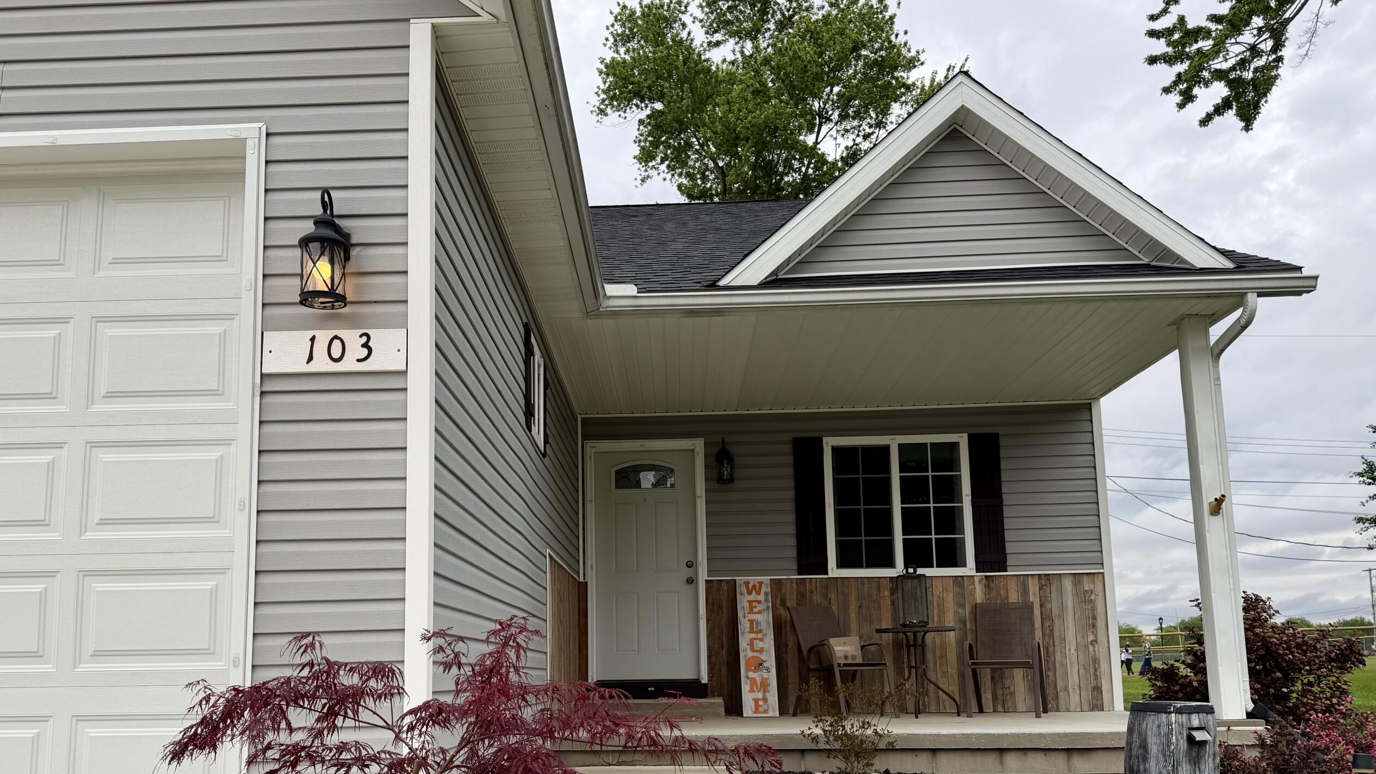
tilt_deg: +7.4
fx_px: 1131
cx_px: 629
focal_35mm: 31
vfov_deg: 37.4
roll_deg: +0.9
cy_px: 510
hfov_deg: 62.5
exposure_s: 1/920
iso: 80
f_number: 1.78
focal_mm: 6.76
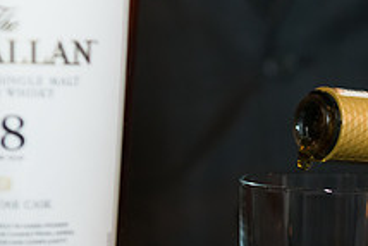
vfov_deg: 9.7
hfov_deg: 14.4
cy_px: 175
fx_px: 1442
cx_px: 344
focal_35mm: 141
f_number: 3.2
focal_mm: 52
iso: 1600
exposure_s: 1/125
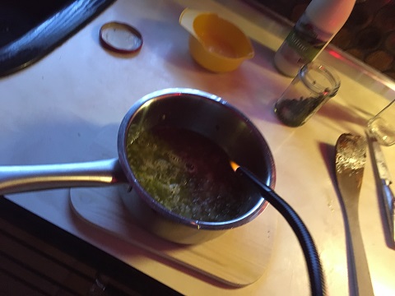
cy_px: 148
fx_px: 331
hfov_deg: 61.7
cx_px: 198
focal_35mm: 29
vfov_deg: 48.2
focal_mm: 4.15
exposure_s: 1/17
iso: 200
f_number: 2.2
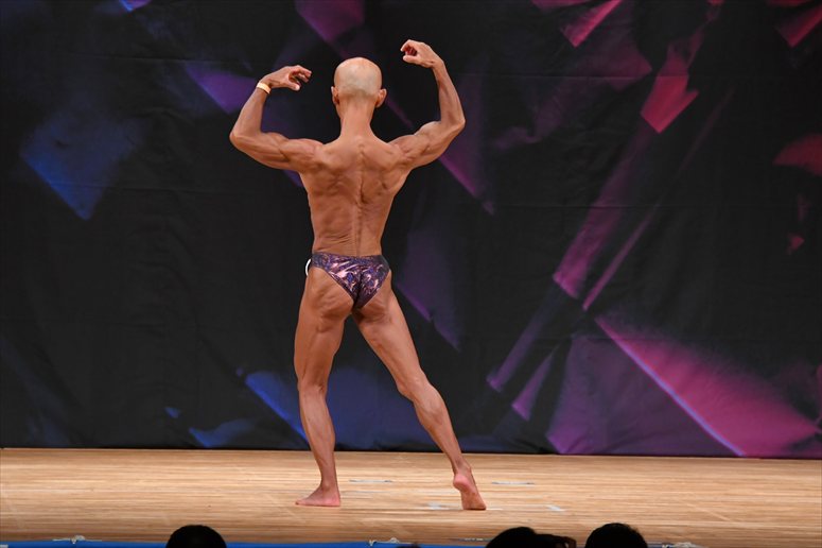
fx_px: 5820
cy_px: 274
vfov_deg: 5.4
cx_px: 411
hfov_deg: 8.1
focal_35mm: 255
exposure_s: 1/400
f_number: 5.6
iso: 3200
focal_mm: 170
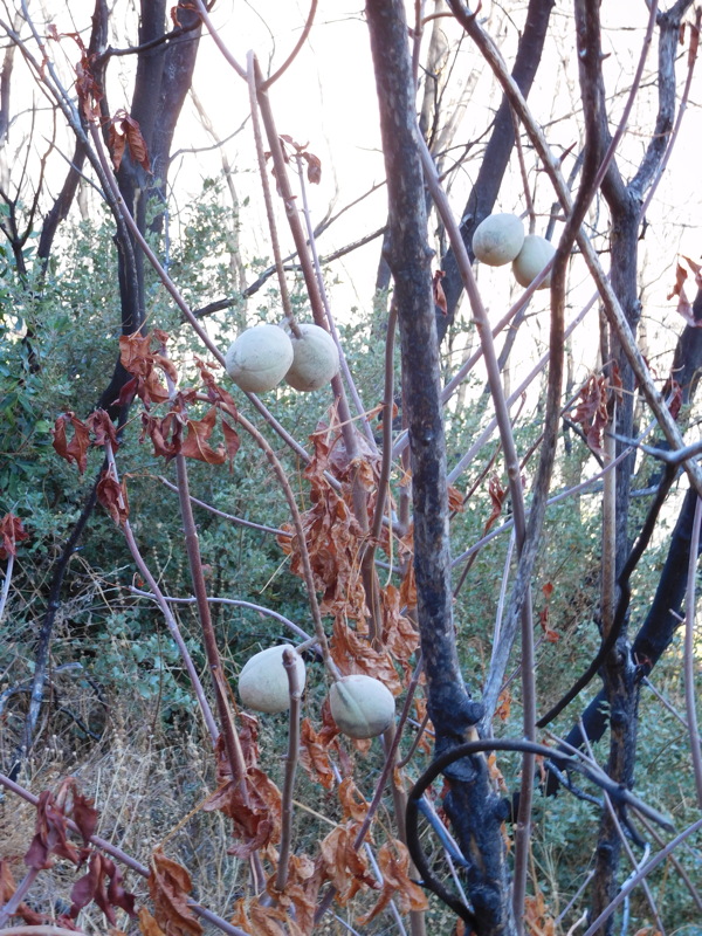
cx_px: 351
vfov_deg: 34.9
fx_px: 1487
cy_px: 468
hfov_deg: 26.6
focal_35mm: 55
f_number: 4.2
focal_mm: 9.8
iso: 125
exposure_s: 1/50
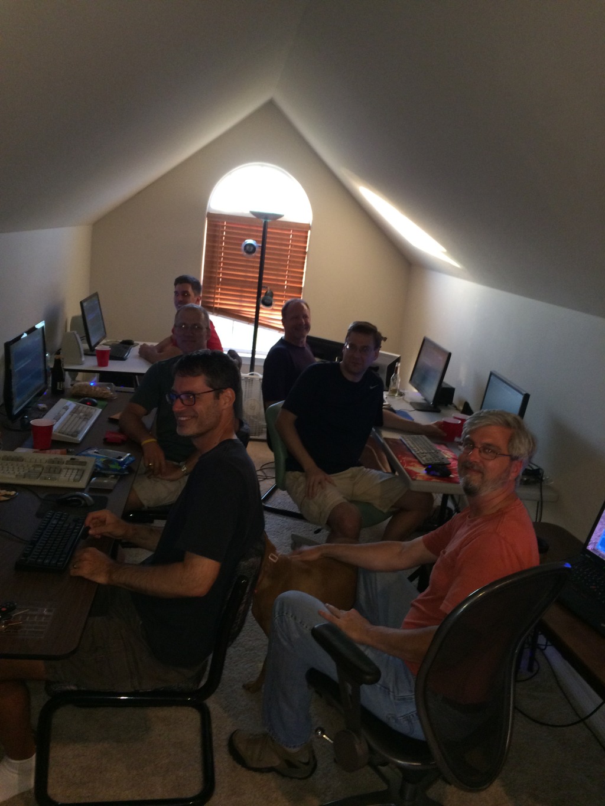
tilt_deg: -15.5
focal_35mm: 29
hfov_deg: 48.2
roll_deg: -5.7
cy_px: 403
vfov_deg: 61.7
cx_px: 302
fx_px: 676
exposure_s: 1/30
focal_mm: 4.15
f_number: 2.2
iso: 200
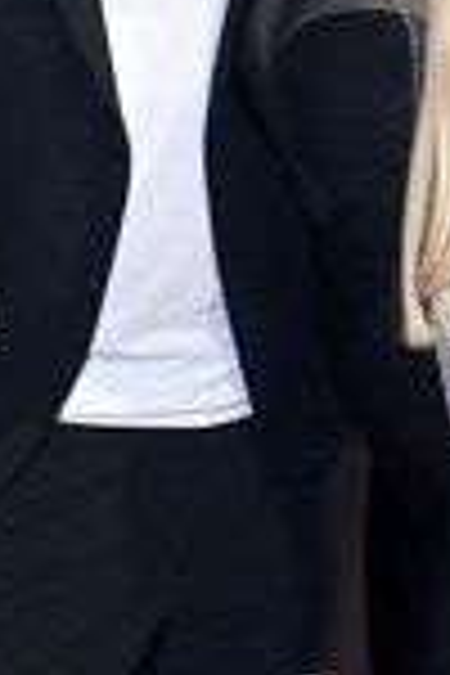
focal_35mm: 89
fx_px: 1675
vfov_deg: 22.4
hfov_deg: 15.3
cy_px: 108
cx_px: 252
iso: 500
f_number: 6.3
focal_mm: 33.5
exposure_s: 1/60
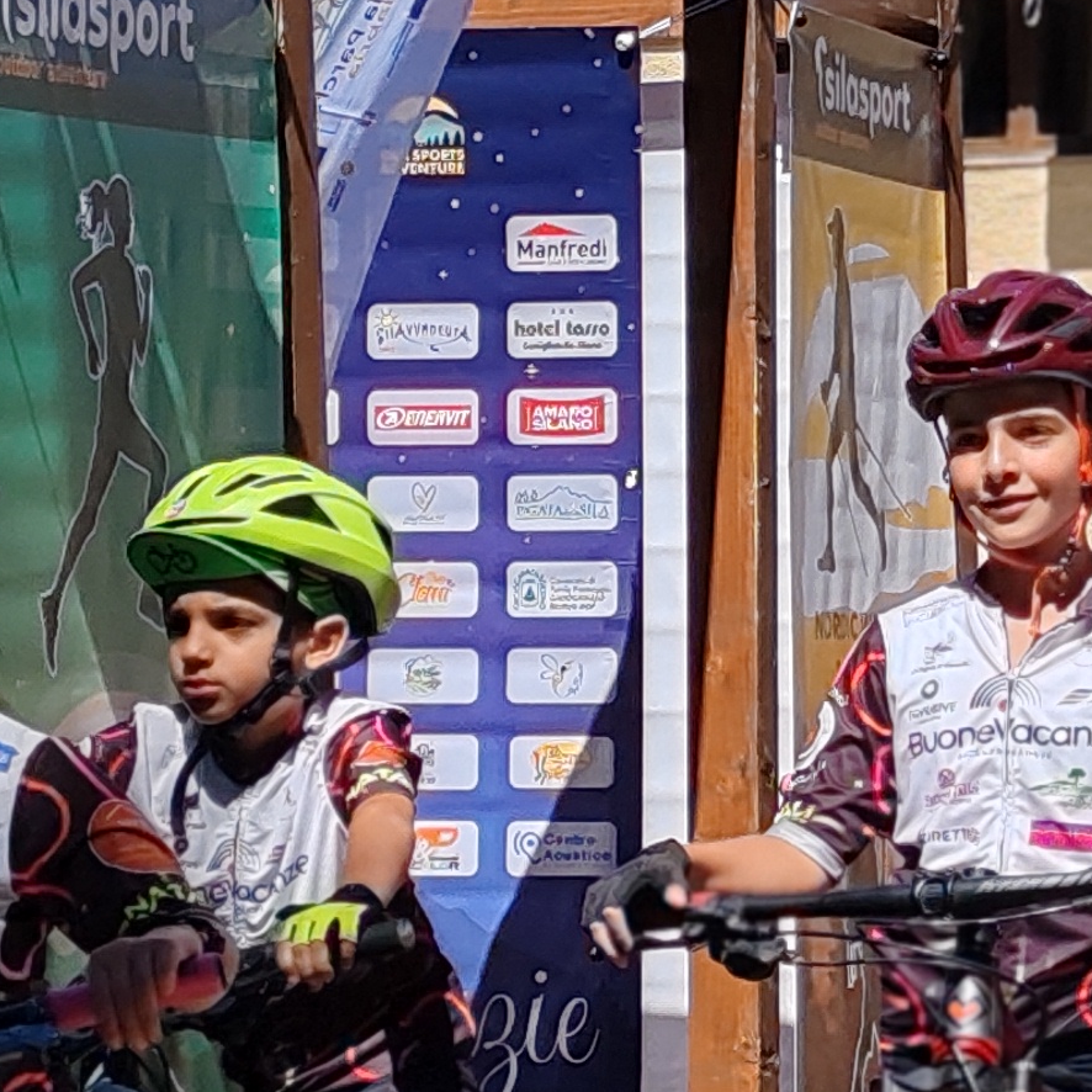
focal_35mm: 219
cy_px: 568
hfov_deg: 7.9
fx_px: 7816
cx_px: 1343
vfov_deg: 8.0
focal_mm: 6.12
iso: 50
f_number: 2.4
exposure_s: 1/980
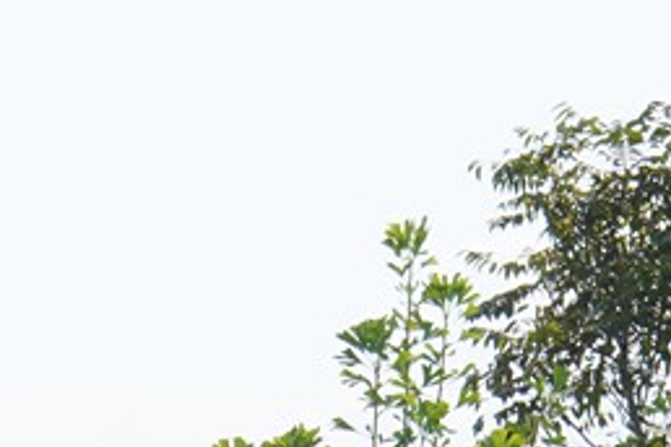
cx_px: -538
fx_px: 5051
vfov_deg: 4.7
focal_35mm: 271
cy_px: 1627
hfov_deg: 7.4
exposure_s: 1/100
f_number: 10
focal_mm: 35
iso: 100
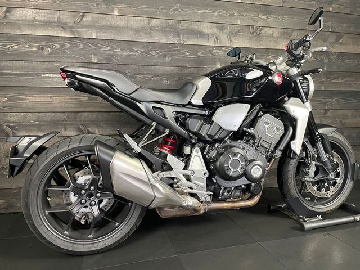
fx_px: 270
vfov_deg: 53.1
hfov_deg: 67.3
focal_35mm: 26
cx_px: 180
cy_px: 135
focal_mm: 4.2
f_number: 1.6
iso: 400
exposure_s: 1/50
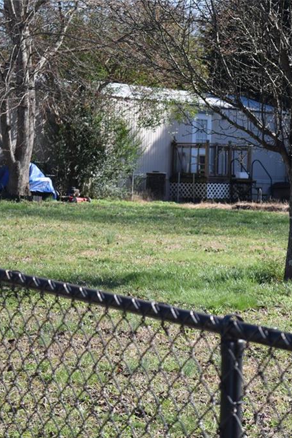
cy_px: 220
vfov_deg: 16.4
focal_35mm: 125
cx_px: 319
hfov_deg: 10.8
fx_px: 1519
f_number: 6.3
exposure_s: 1/160
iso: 100
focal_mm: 55
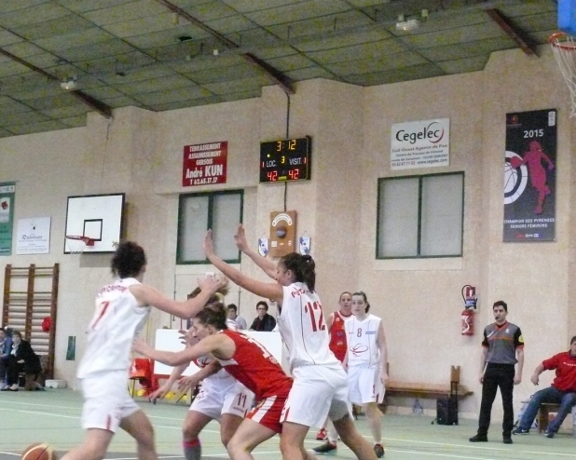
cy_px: 212
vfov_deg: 20.2
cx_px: 302
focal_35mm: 76
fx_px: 1295
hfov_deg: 25.1
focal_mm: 9.9
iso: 1600
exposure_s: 1/160
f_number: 4
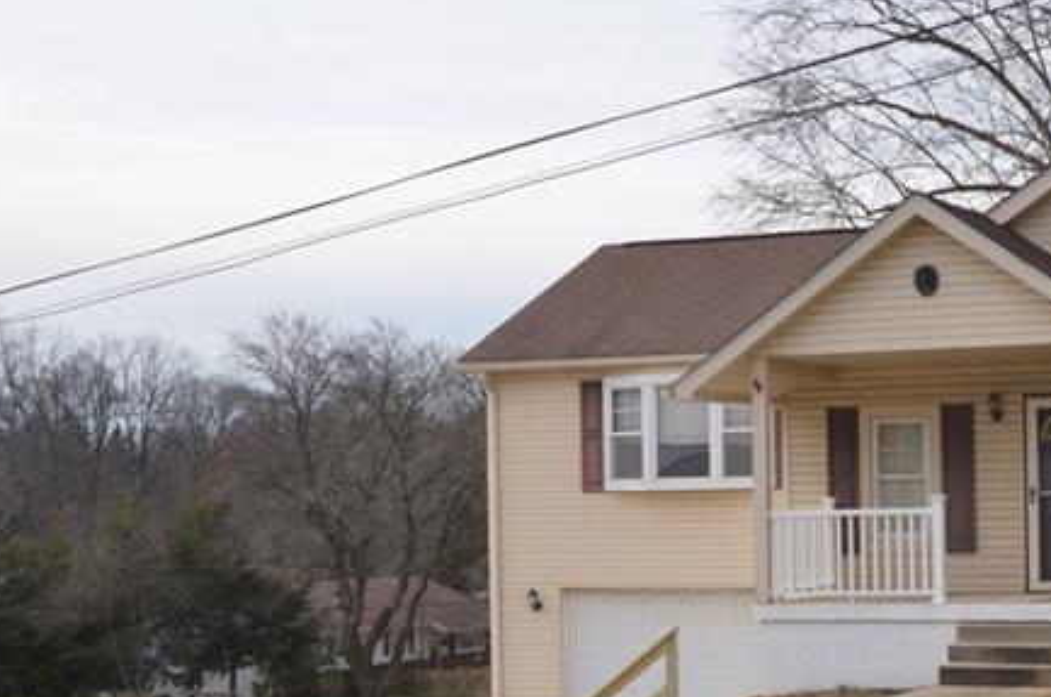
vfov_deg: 18.8
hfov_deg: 27.2
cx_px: 931
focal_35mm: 72
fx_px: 2098
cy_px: 472
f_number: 11
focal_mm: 26
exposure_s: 1/250
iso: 250
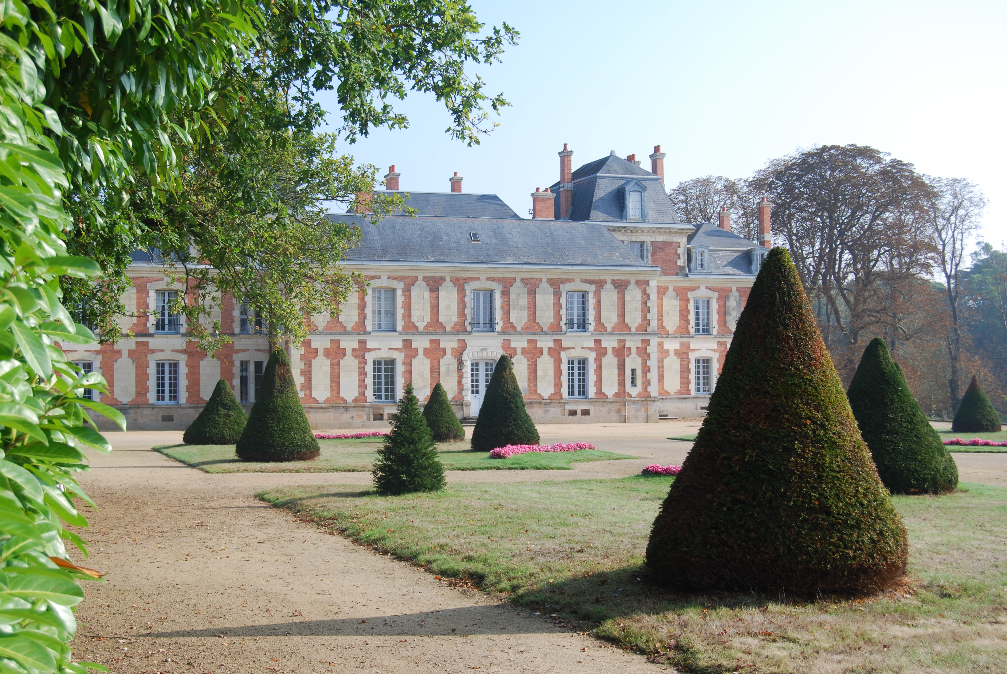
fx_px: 1302
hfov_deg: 42.3
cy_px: 337
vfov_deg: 29.0
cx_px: 504
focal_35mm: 46
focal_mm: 31
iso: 100
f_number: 7.1
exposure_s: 1/200
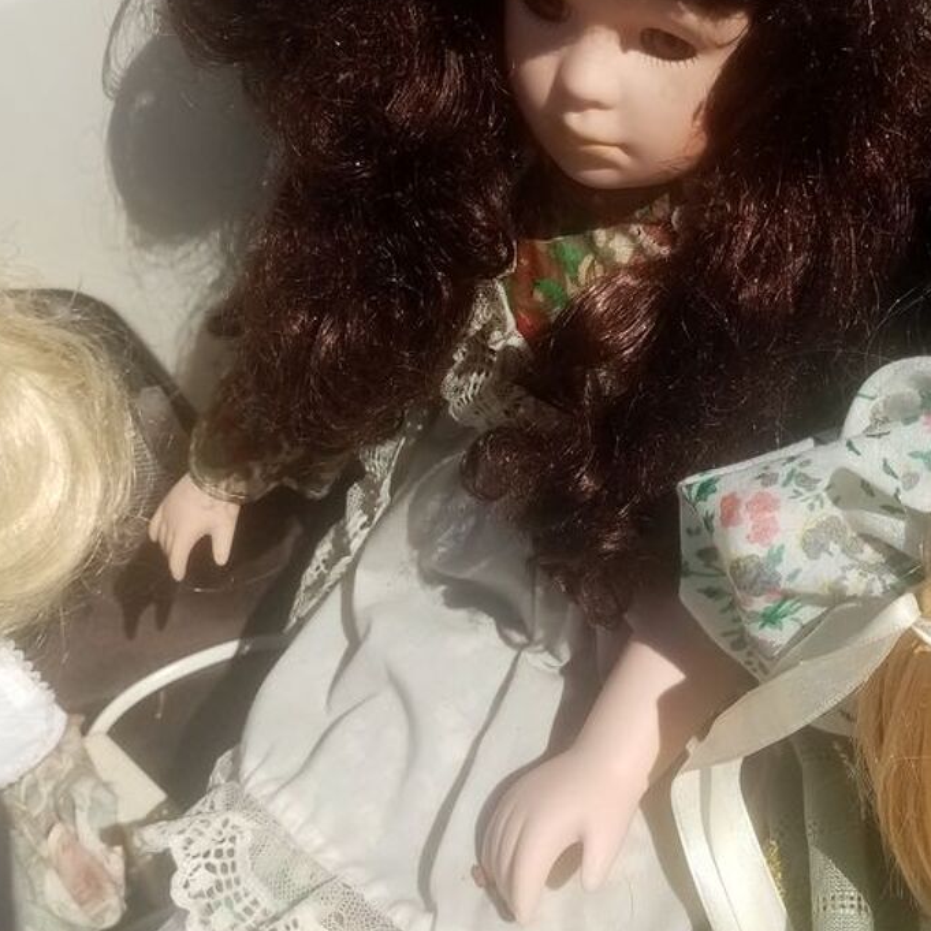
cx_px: 655
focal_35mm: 45
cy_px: 323
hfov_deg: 37.0
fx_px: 1369
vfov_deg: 37.2
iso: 107
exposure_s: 1/2611
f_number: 1.8
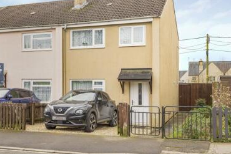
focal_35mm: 45
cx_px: 91
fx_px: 289
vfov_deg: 29.8
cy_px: 57
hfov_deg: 43.3
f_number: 7.1
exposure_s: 1/60
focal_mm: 35
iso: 400
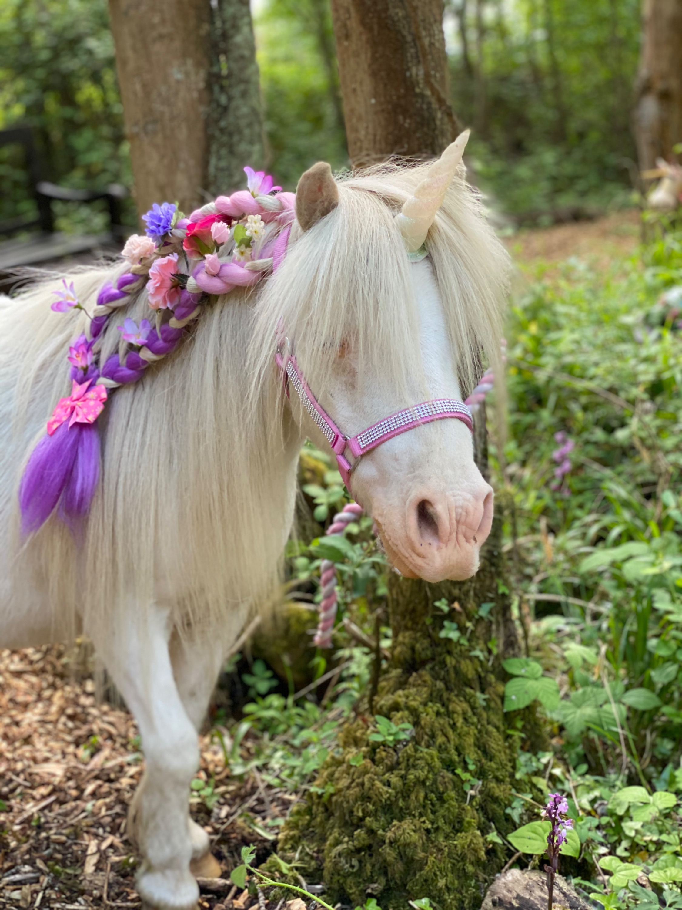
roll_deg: +2.8
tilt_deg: -13.1
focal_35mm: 52
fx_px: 1366
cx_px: 341
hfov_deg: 28.0
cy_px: 455
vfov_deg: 36.8
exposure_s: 1/122
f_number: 2
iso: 80
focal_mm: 6
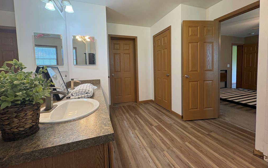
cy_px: 75
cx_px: 133
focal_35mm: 15
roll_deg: +2.4
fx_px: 110
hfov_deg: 101.5
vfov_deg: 74.5
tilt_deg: -2.9
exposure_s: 1/60
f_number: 2.2
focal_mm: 2.22
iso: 160
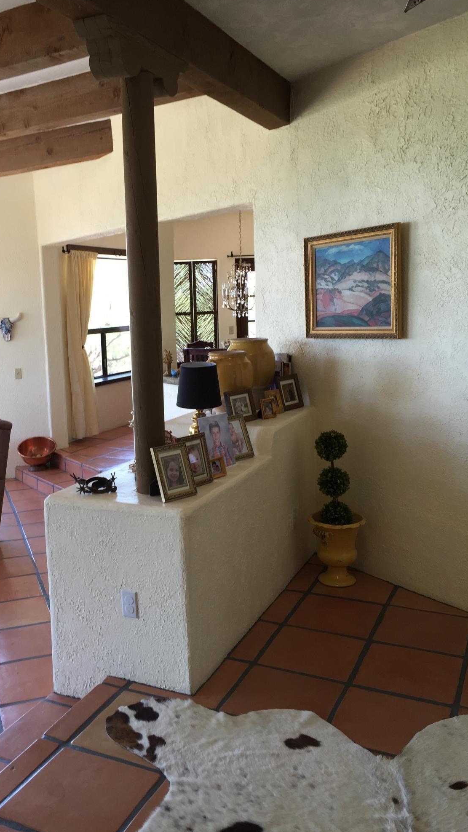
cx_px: 162
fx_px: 706
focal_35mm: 32
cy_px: 415
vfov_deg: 61.0
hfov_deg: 36.4
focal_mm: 4.15
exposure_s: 1/60
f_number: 2.2
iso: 32
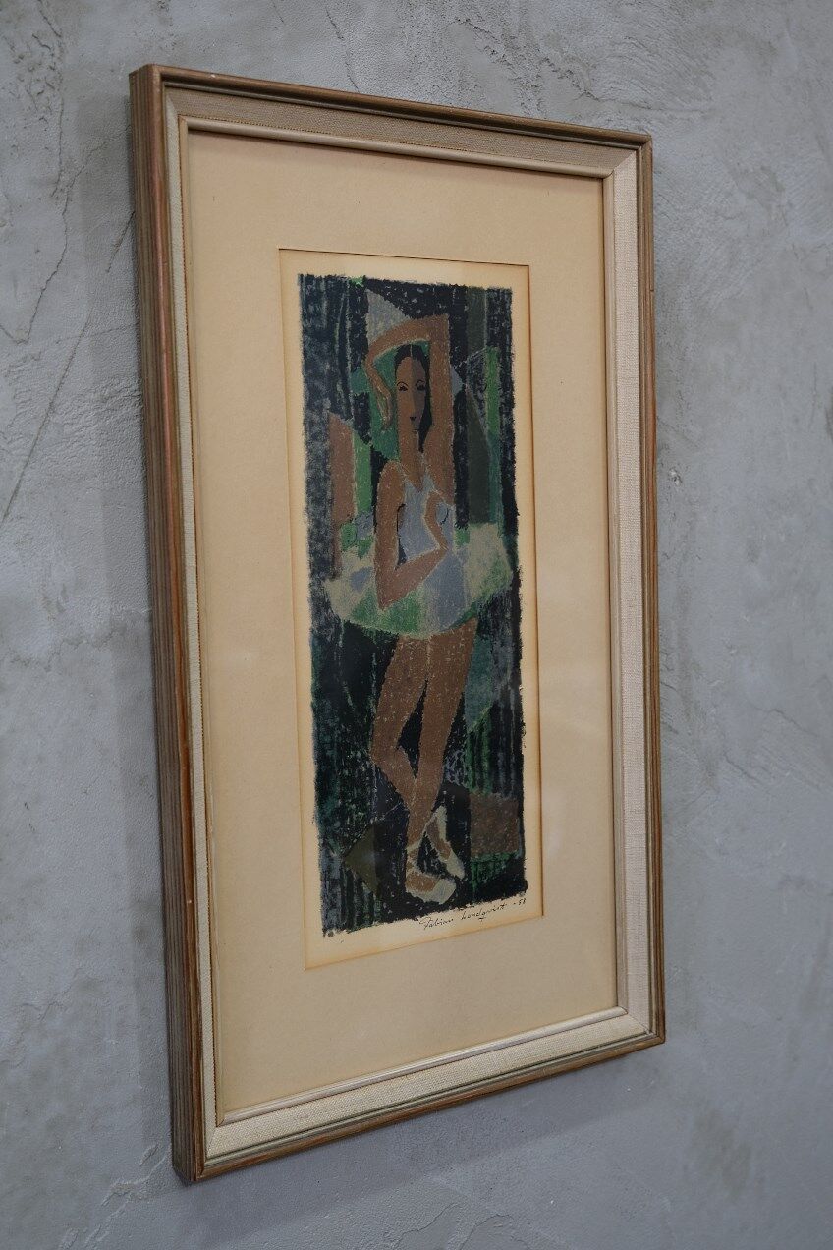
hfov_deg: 30.5
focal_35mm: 44
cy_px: 625
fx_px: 1527
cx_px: 416
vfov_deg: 44.5
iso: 640
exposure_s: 1/42
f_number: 4
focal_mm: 29.2
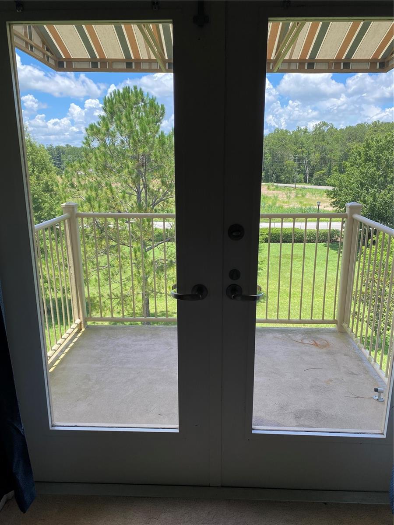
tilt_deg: -14.7
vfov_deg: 67.3
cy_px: 262
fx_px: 395
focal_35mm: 26
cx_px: 197
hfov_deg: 53.1
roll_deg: +0.2
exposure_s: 1/485
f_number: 1.8
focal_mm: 4.25
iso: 32
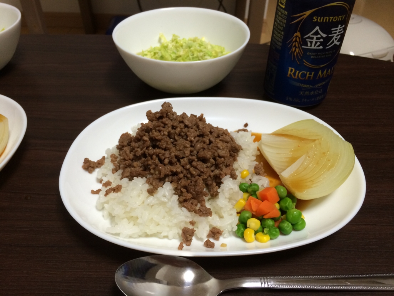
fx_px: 341
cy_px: 148
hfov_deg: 60.0
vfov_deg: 46.8
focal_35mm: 30
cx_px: 197
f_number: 2.2
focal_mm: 4.12
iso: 80
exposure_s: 1/33
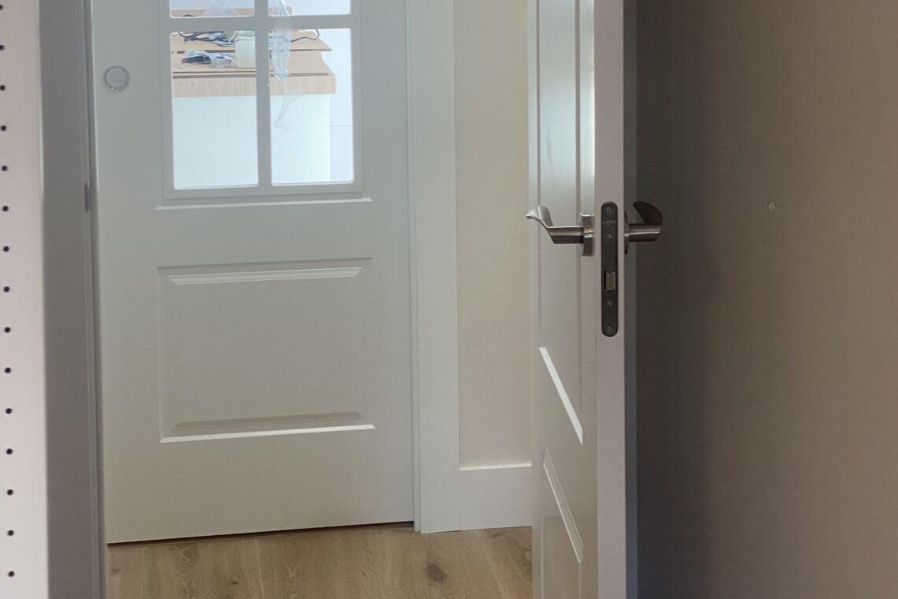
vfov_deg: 18.4
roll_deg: +0.2
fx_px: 1821
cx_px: 454
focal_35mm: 73
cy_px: 64
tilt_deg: -5.7
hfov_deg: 27.7
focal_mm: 6
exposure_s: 1/100
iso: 100
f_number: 2
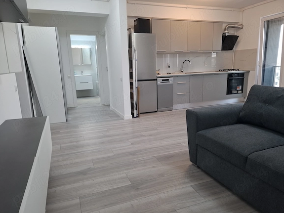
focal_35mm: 24
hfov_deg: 71.6
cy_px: 110
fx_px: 197
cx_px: 147
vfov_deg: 56.8
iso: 200
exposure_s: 1/120
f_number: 1.8
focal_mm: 5.54
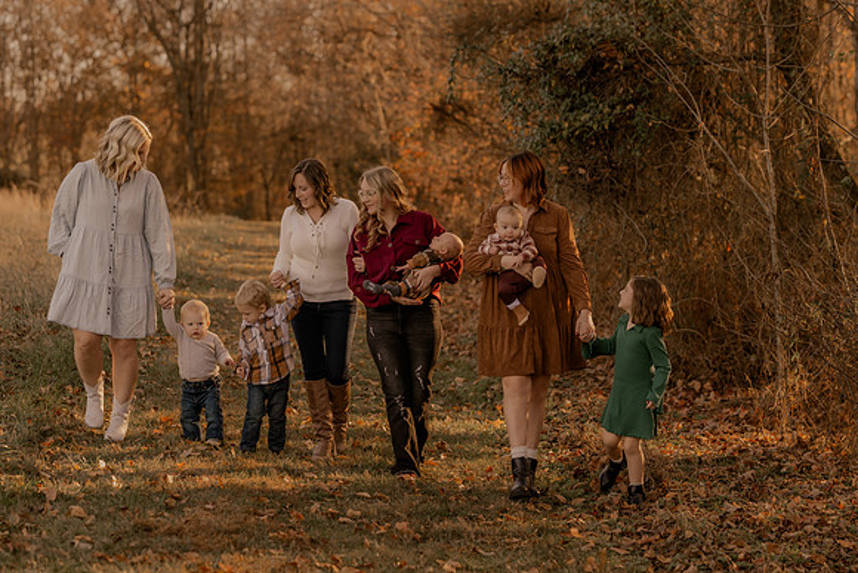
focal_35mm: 85
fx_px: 2026
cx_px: 429
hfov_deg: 23.9
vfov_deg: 16.1
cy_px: 286
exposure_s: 1/320
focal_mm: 85
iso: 200
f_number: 2.8
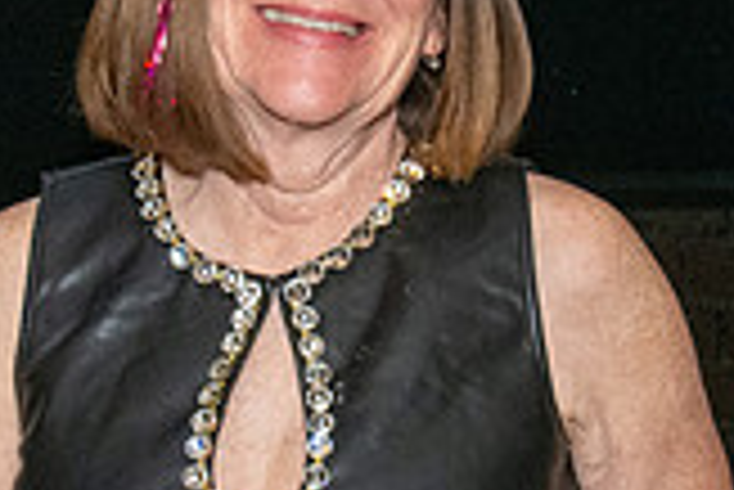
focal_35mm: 187
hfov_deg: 11.0
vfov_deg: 7.4
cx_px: 347
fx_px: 3816
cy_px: 281
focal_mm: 35
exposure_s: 1/160
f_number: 11
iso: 5000
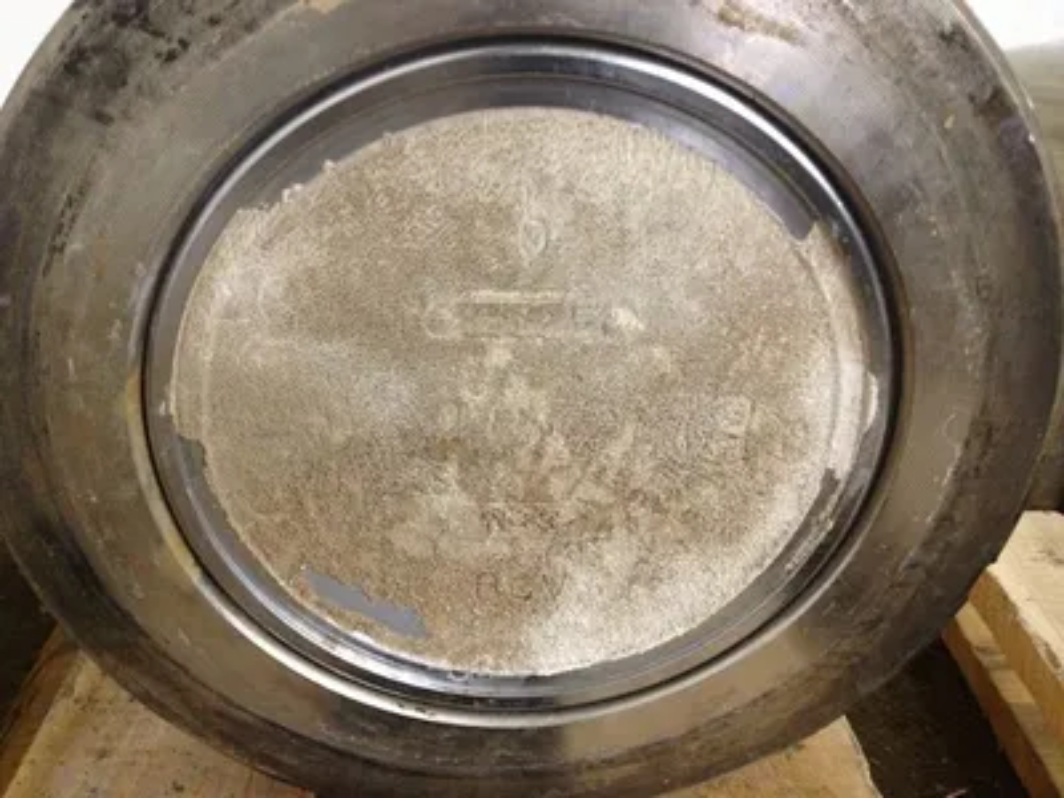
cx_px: 532
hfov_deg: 52.6
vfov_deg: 40.7
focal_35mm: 35
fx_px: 1076
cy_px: 399
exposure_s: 1/20
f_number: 2.4
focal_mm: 4.28
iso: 250
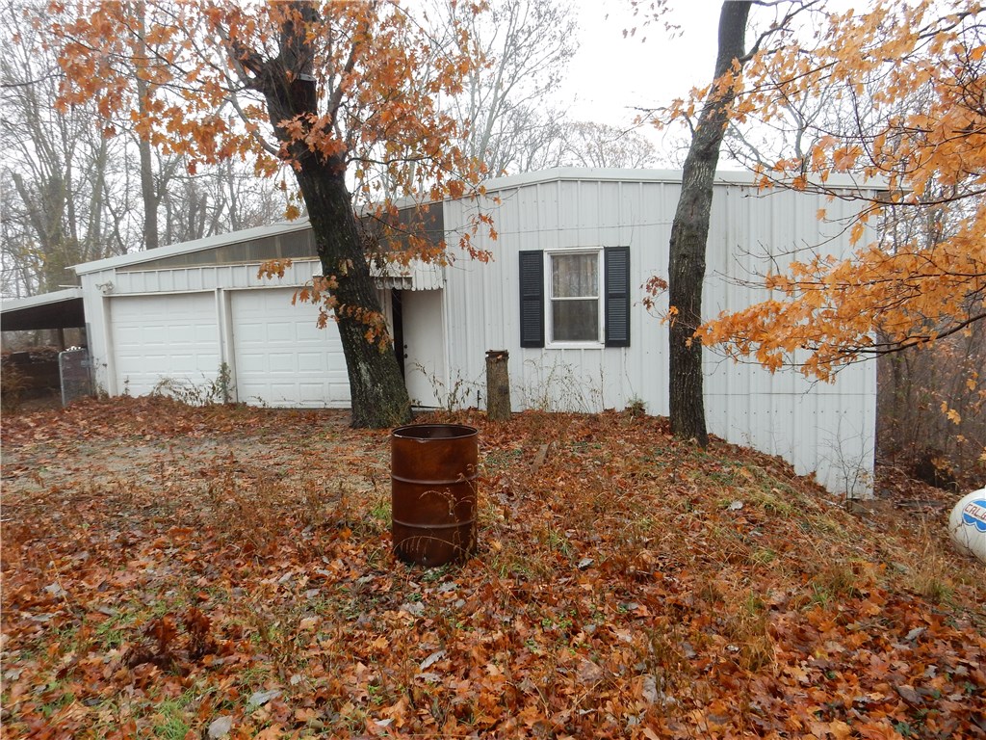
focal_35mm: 25
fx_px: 712
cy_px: 370
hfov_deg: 69.4
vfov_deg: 54.9
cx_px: 493
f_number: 3.7
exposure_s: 1/40
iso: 125
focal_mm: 4.5
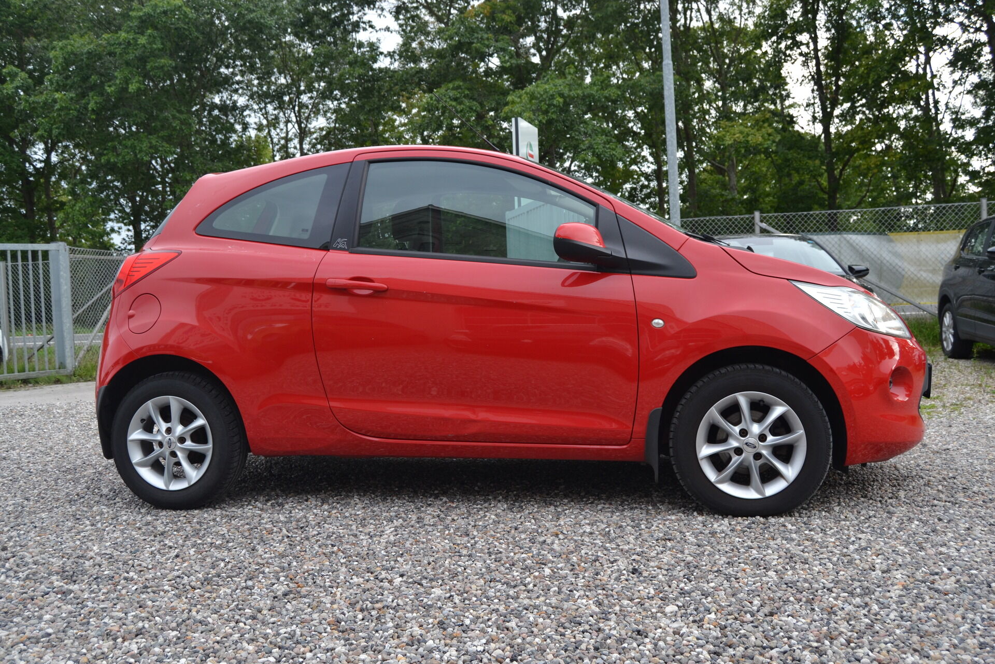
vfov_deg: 40.0
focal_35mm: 33
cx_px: 498
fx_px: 912
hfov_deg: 57.2
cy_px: 332
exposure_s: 1/125
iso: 125
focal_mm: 22
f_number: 5.6
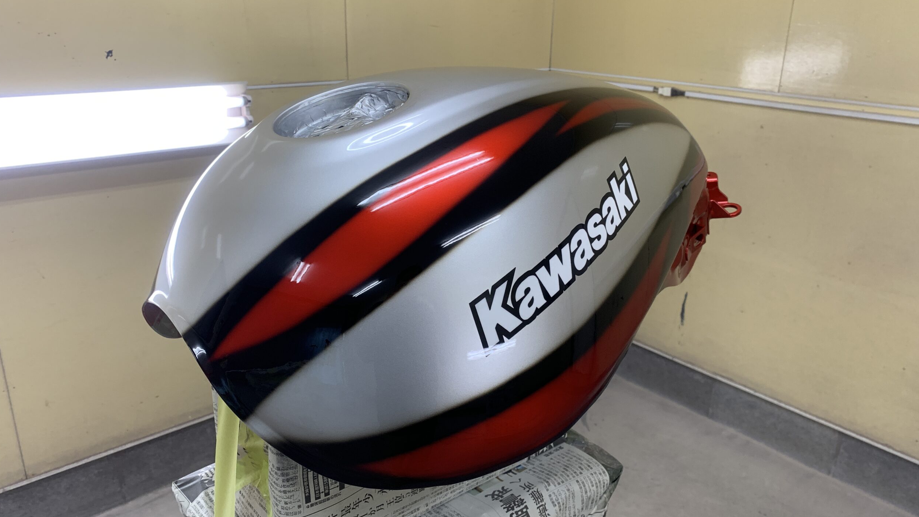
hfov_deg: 66.1
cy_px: 268
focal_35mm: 29
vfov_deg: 40.2
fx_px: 707
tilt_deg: -19.9
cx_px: 460
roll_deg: -2.2
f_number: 1.8
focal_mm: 4.25
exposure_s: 1/88
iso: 100
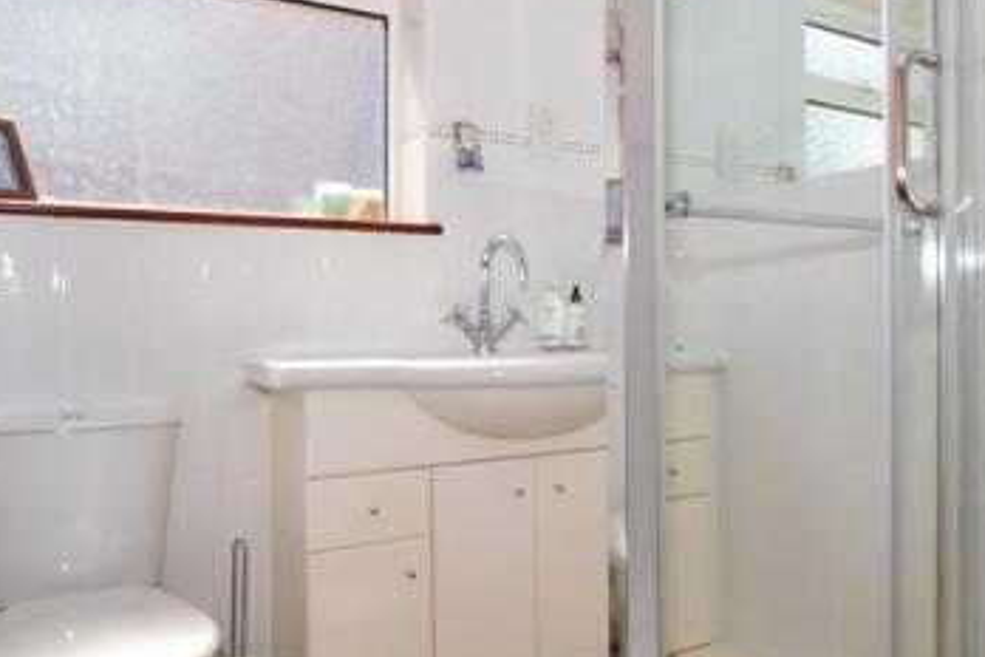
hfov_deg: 56.2
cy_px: 310
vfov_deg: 40.6
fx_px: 888
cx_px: 688
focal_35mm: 32
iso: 200
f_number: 6.3
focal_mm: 11.5
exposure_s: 1/160
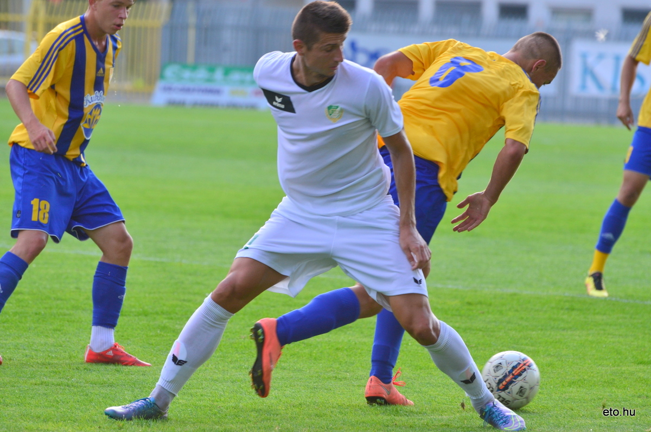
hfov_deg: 6.6
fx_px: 5685
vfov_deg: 4.3
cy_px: 216
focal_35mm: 315
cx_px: 326
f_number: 5.6
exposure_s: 1/500
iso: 400
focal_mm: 210
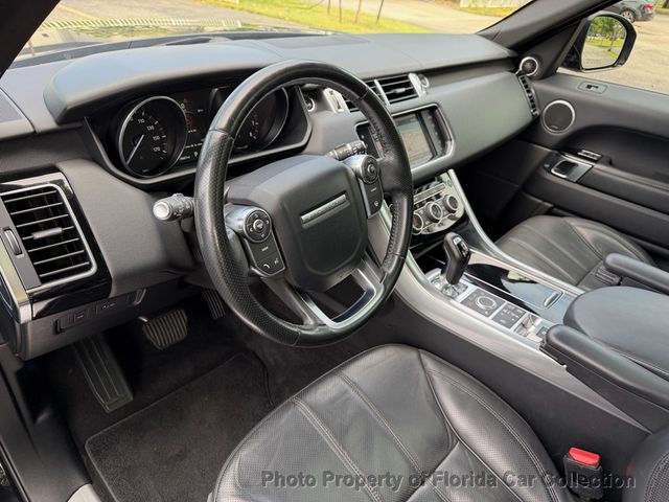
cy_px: 251
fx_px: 464
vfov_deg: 56.8
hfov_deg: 71.6
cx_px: 334
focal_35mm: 24
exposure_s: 1/145
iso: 100
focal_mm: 6.76
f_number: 1.78
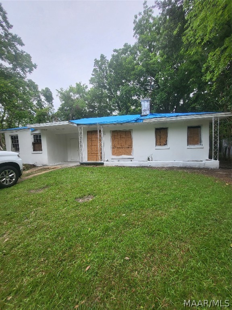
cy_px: 155
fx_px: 116
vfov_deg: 106.2
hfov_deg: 89.9
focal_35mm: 13
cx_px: 116
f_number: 2.2
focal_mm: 1.74
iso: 32
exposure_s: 1/356
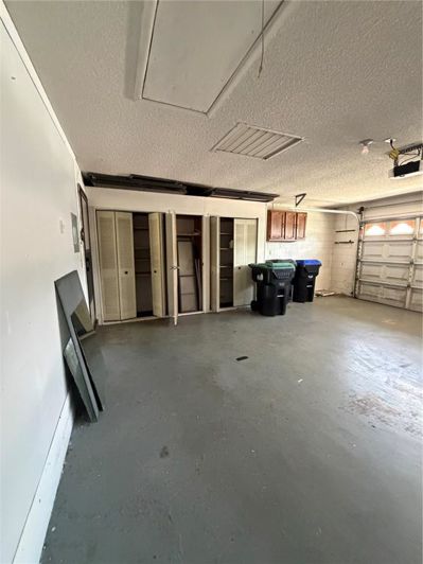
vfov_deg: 102.1
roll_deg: -1.4
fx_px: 228
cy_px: 282
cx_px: 212
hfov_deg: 85.7
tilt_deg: -9.7
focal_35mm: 14
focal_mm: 2.22
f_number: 2.2
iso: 800
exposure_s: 1/60
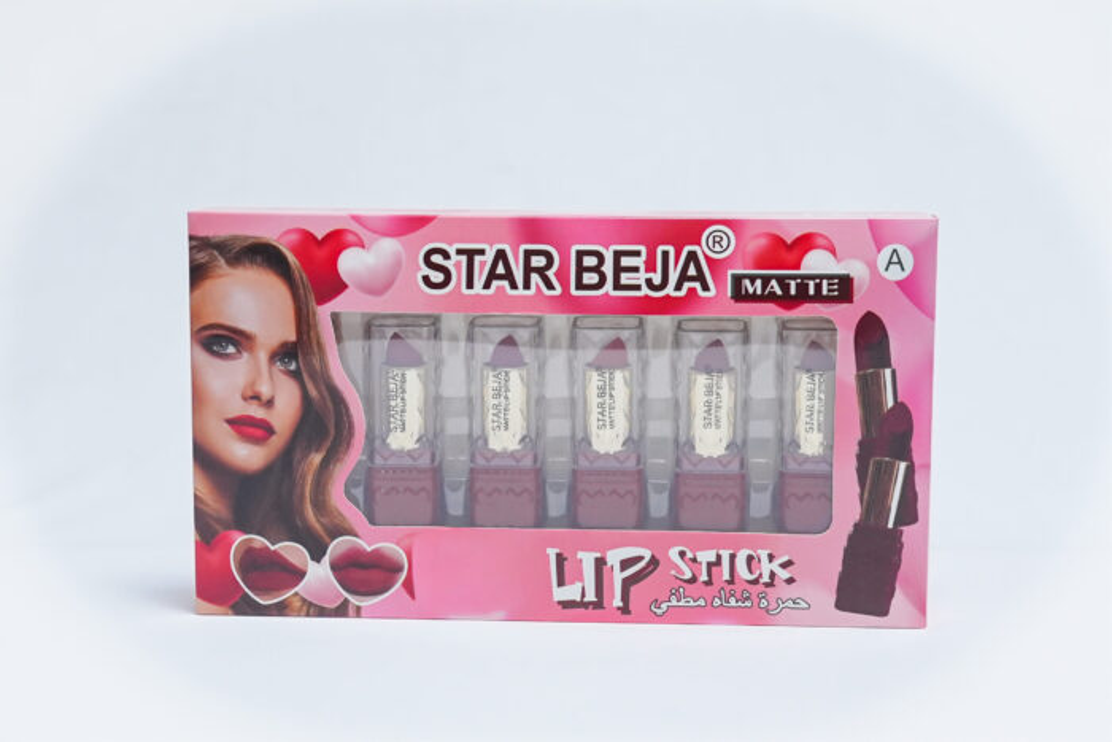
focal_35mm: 60
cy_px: 371
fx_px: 1854
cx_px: 556
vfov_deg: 22.6
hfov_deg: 33.4
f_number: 5
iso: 3200
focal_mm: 40
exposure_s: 1/640
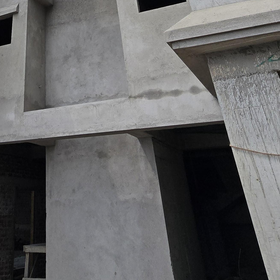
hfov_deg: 44.0
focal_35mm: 35
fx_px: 320
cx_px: 41
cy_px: -56
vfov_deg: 36.4
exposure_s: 1/3840
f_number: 2.2
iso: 50
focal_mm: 2.2
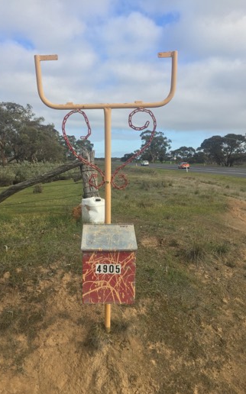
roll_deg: -0.8
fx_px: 333
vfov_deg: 61.3
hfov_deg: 40.4
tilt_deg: -6.9
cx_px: 103
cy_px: 198
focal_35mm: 31
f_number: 2.2
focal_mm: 4.15
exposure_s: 1/1163
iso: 32
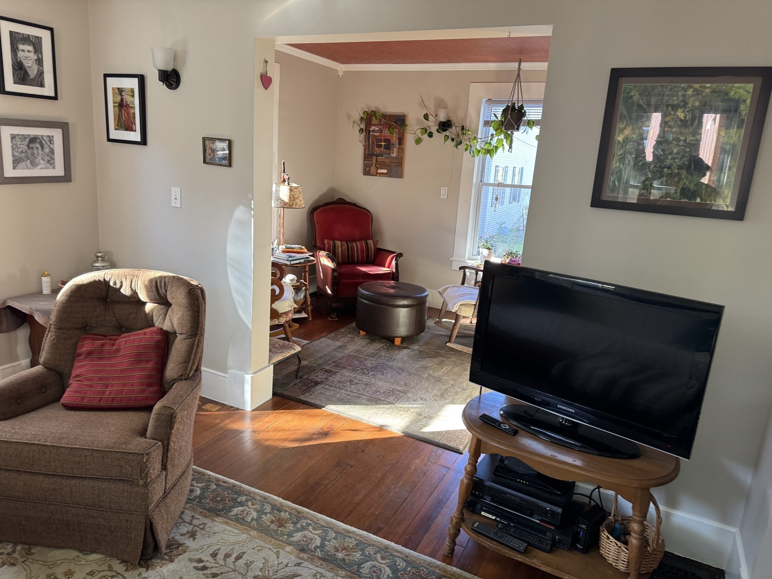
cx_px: 386
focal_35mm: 24
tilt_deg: -12.1
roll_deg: -4.8
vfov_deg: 56.8
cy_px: 290
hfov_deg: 71.6
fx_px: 535
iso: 200
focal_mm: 6.76
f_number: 1.78
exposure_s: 1/79
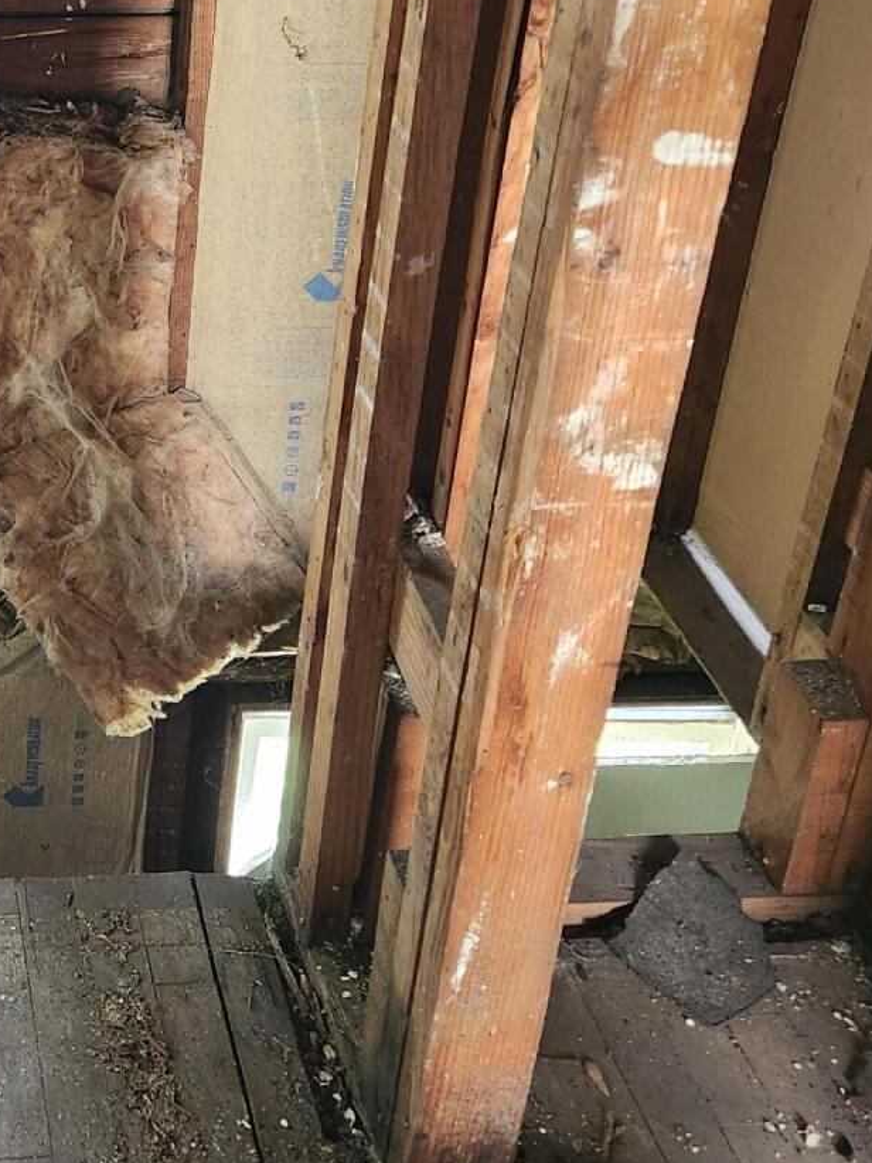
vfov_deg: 34.0
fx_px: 1880
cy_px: 374
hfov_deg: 24.2
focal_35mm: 56
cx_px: -112
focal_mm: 5.4
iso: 500
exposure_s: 1/30
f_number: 1.8
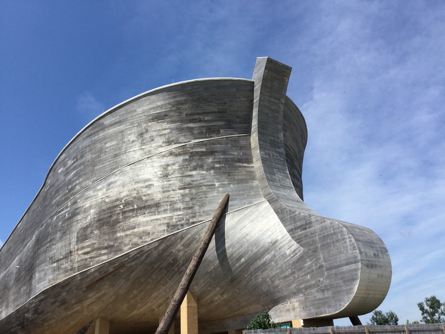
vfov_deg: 45.4
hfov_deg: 58.4
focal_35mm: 31
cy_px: 167
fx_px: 399
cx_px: 222
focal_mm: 3.3
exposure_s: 1/1733
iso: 25
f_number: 2.4
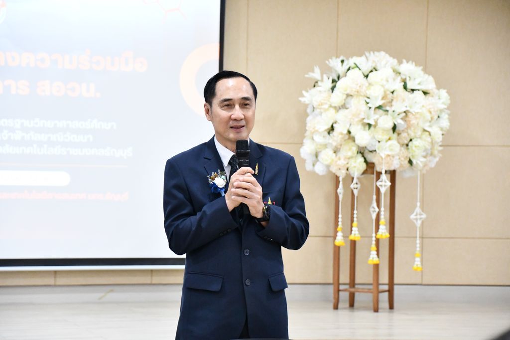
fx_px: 2012
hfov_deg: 14.4
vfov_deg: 9.7
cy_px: 170
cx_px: 255
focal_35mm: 142
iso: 8000
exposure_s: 1/125
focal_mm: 95
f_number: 5.3
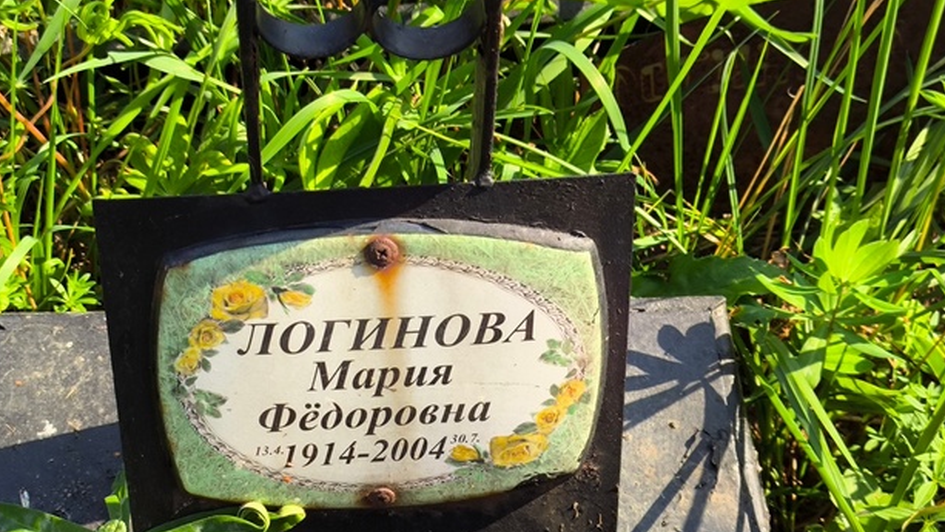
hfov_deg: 29.7
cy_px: 338
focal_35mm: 71
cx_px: 459
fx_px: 1779
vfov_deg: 17.0
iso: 50
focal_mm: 4.71
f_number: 1.7
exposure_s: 1/541
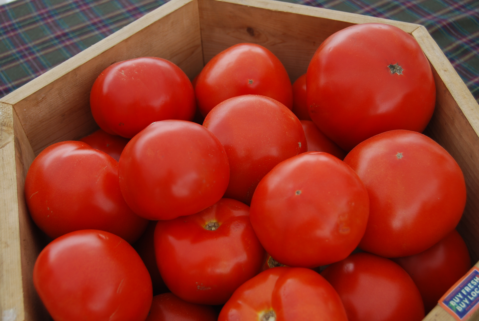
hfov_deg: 38.8
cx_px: 240
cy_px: 160
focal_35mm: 51
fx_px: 680
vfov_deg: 26.6
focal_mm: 34
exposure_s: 1/125
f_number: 5.6
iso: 125
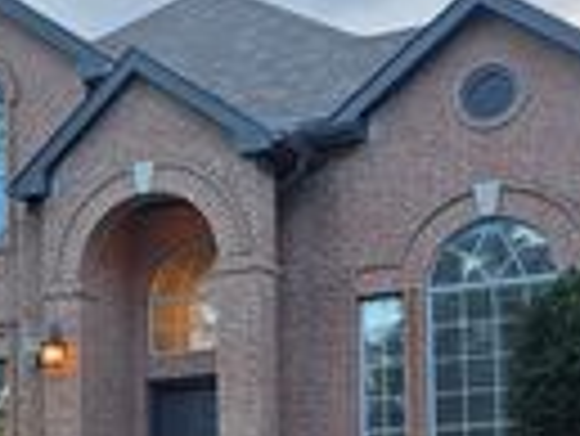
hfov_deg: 21.1
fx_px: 1493
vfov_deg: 16.1
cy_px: 501
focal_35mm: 89
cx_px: -22
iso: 64
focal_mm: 6.3
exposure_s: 1/180
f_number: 1.7
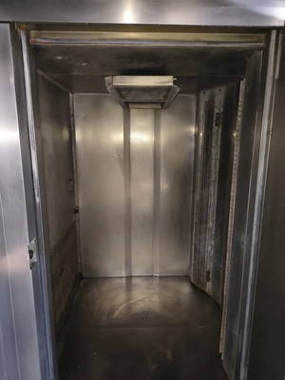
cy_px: 190
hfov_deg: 56.8
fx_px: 263
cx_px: 142
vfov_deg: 71.6
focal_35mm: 24
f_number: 1.8
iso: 2027
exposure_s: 1/50
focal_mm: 5.56
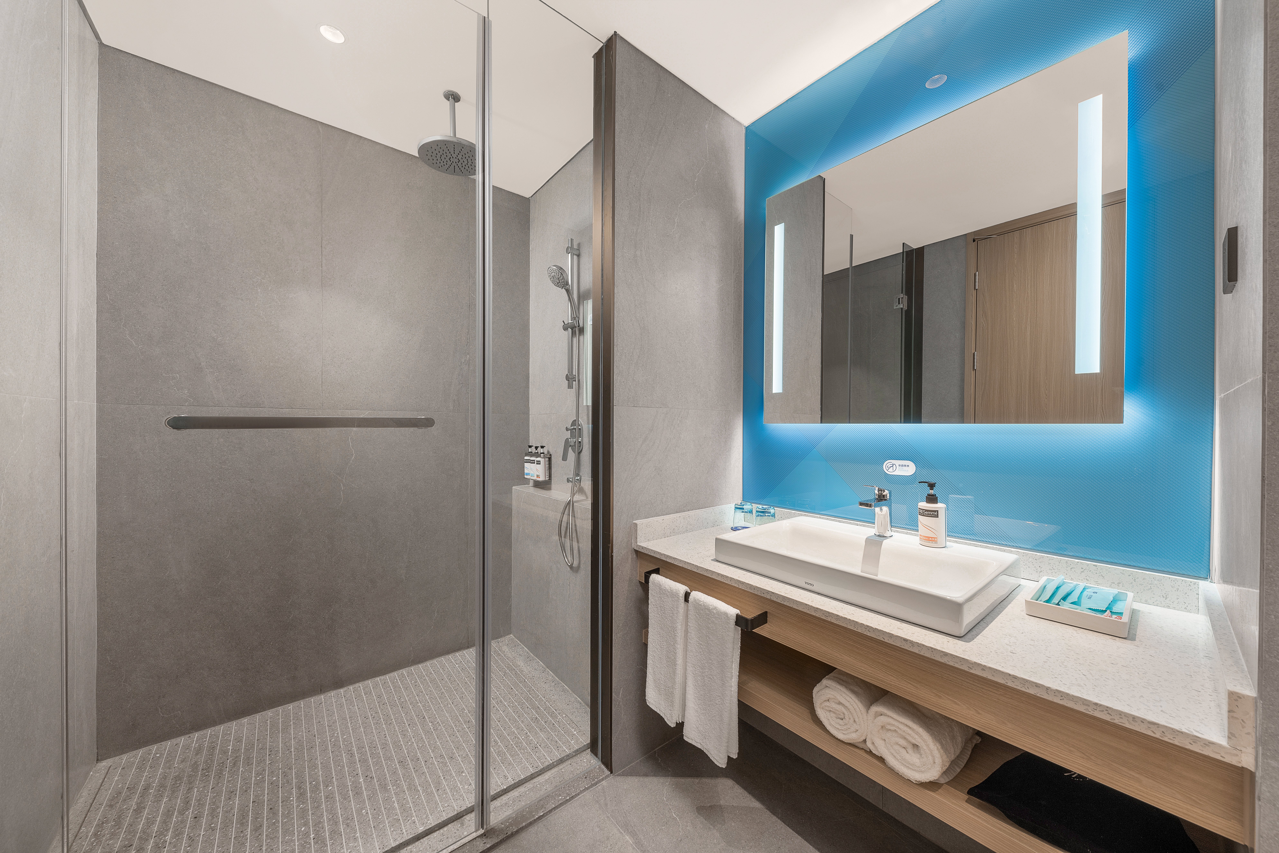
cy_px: 426
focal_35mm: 12
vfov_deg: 90.0
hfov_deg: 112.6
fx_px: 426
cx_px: 640
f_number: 10
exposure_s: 1/6
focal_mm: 12
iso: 200
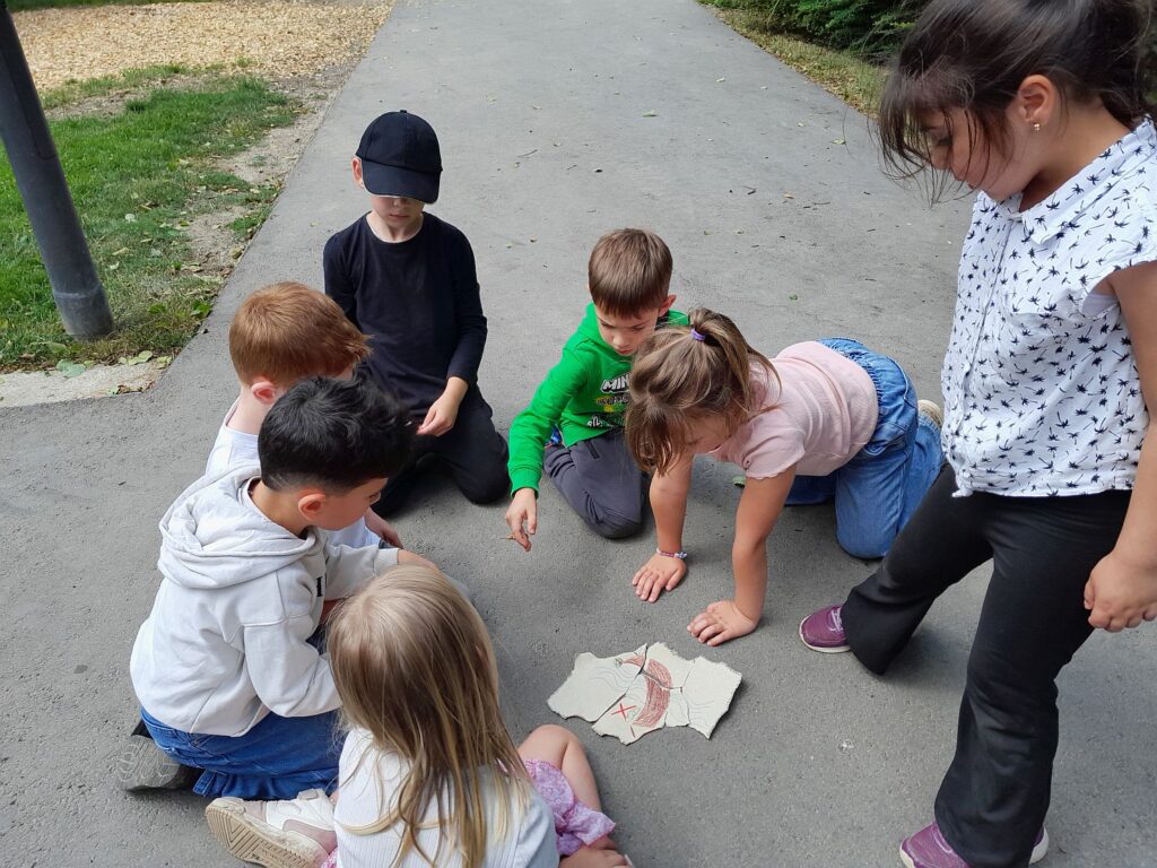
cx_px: 578
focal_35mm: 26
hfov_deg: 67.3
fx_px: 869
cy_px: 434
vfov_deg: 53.1
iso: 40
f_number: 1.8
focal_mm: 4
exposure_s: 1/825
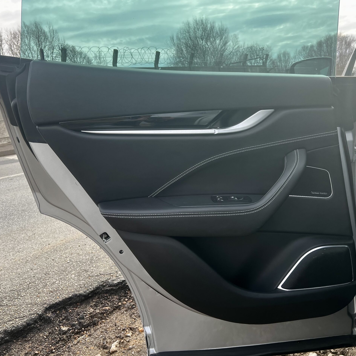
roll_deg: +6.7
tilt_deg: -12.1
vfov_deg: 52.5
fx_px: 361
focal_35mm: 31
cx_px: 214
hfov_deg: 52.2
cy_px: 176
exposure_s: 1/670
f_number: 1.5
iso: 50
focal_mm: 5.7
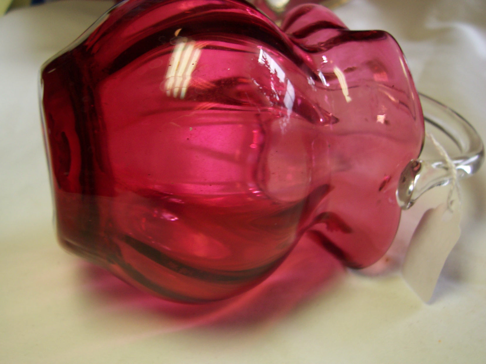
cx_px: 243
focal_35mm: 37
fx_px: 519
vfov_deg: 38.7
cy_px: 182
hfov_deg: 50.1
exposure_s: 1/90
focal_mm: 5.6
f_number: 2.8
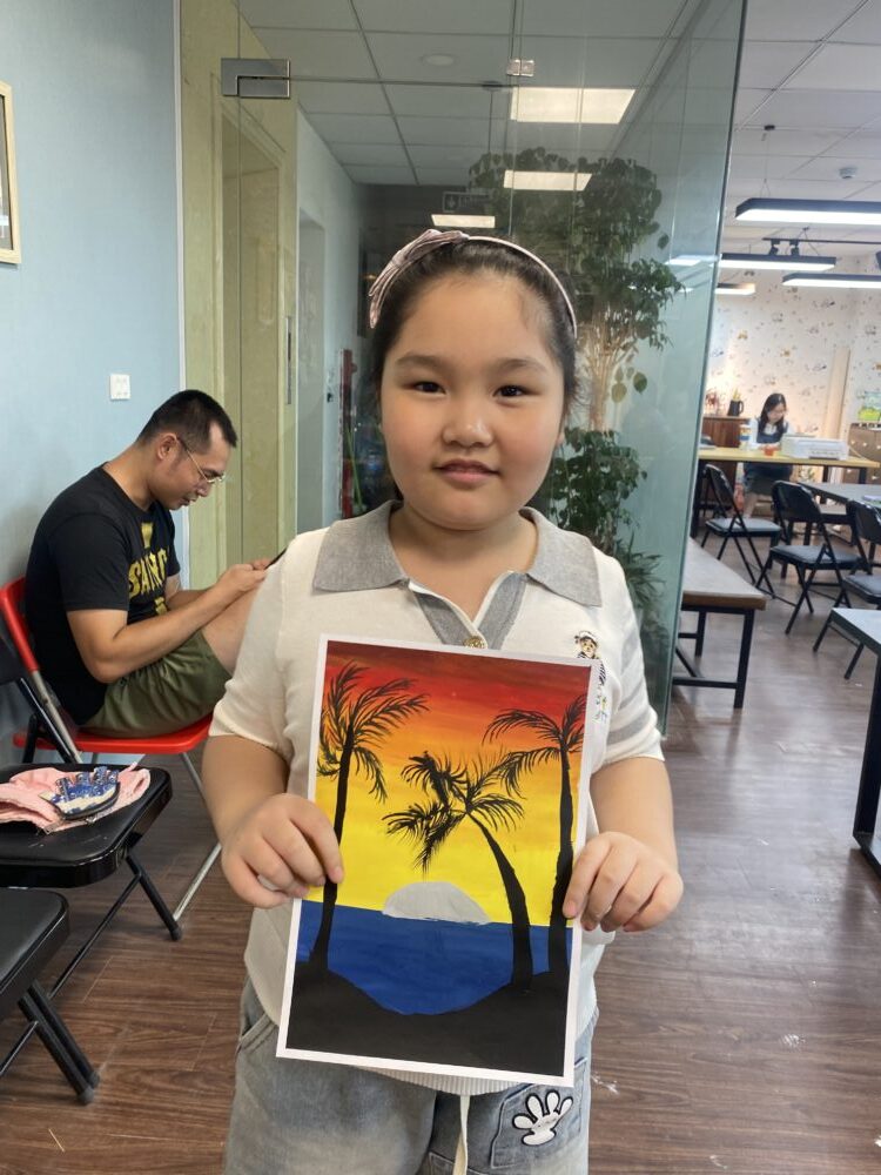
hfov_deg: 53.1
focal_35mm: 26
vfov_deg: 67.3
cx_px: 440
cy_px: 588
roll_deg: -2.0
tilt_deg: -13.6
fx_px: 882
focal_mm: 4.25
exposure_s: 1/100
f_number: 1.8
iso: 100
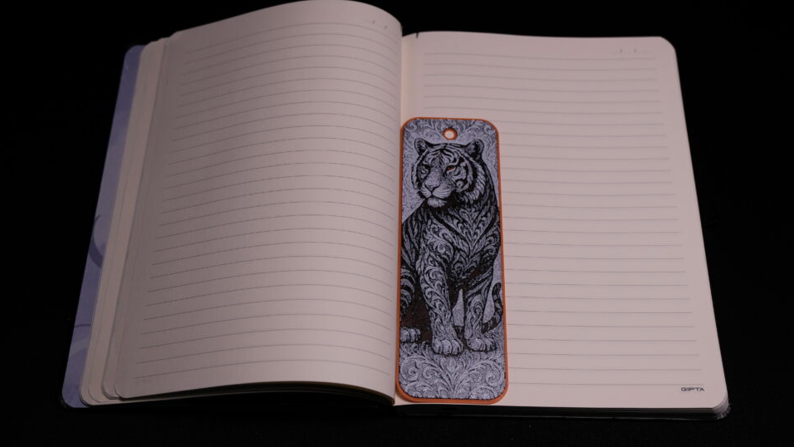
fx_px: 969
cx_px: 395
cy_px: 211
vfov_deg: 26.0
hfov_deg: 44.6
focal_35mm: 46
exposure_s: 1/25
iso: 200
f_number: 4.4
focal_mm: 27.1
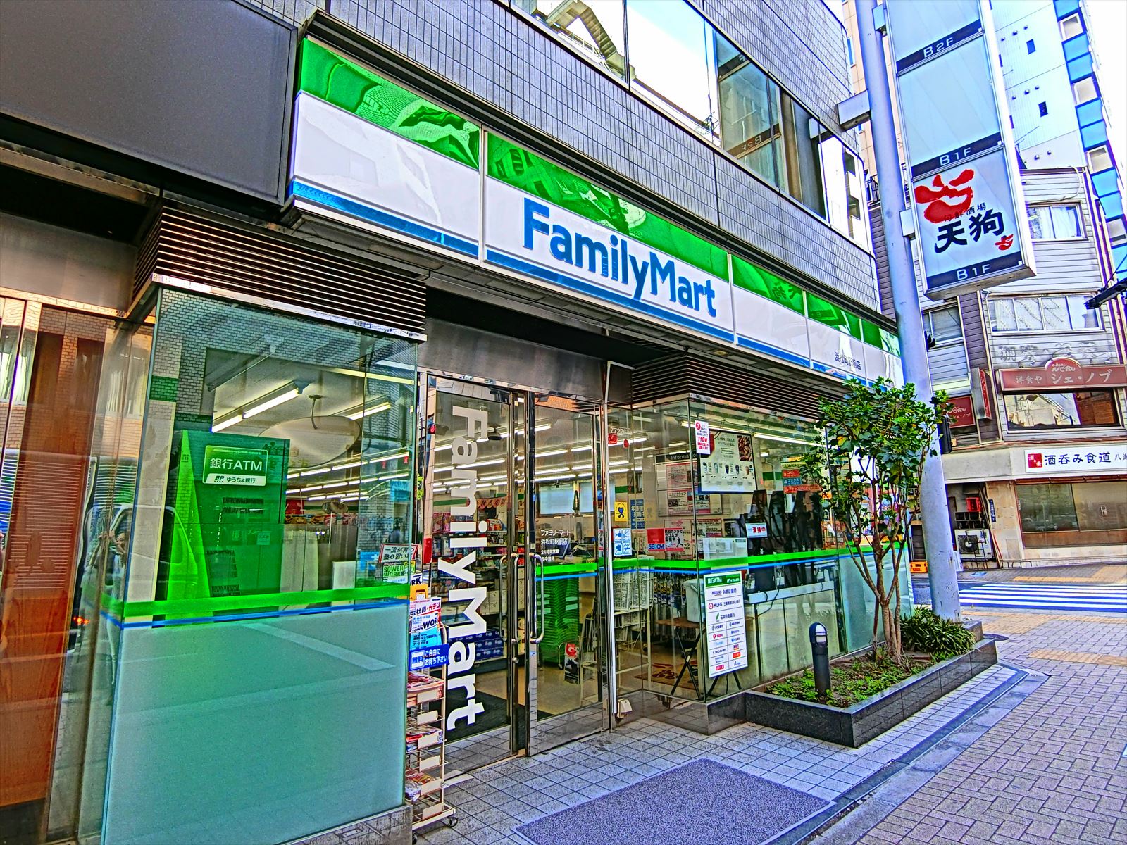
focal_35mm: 19
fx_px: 619
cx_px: 564
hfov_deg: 84.7
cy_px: 422
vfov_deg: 68.7
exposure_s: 1/200
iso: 80
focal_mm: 4.06
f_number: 2.7
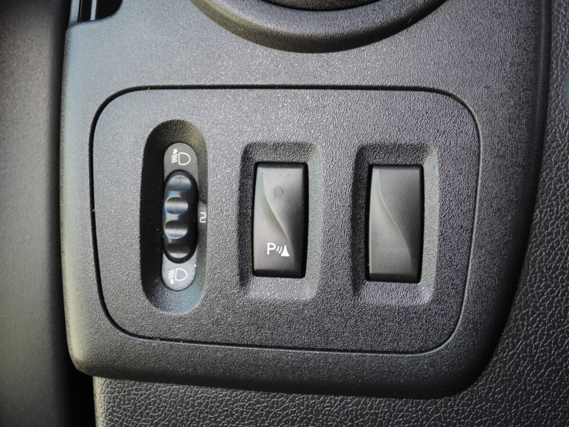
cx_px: 284
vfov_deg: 22.6
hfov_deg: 29.8
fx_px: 1069
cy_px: 214
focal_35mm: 65
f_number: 3.5
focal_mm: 11.7
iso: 100
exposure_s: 1/60
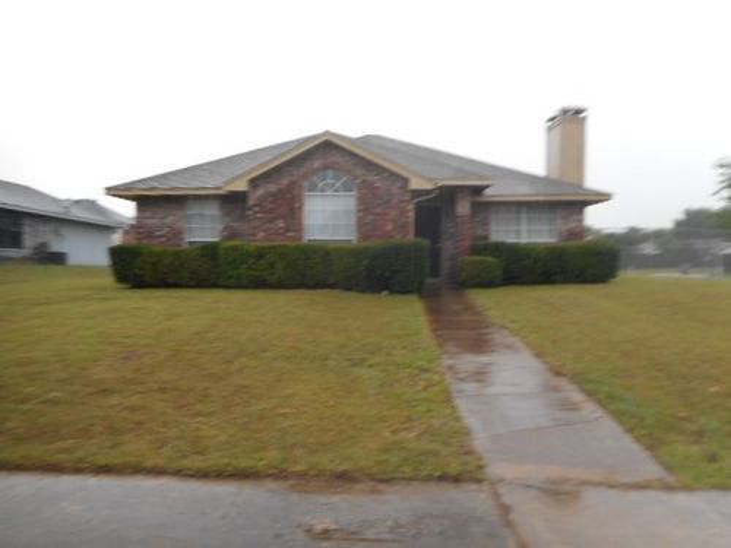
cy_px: 274
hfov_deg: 69.4
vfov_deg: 54.9
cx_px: 366
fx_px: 528
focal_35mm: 25
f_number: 3.7
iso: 80
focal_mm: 4.5
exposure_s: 1/40
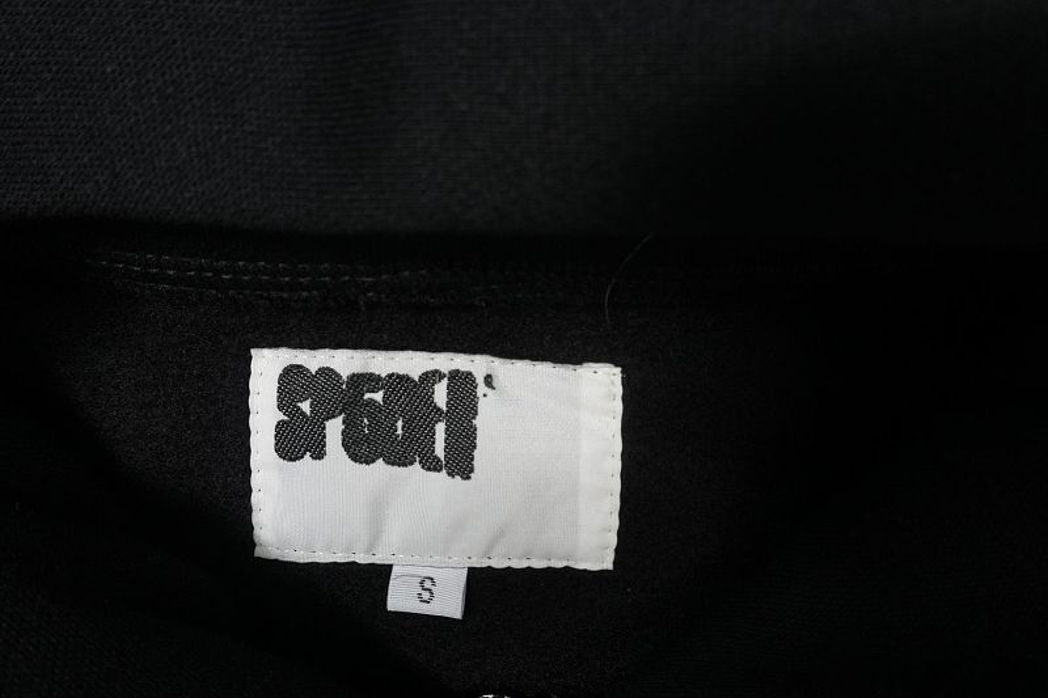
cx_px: 524
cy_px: 349
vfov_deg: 53.1
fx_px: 698
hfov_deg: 73.8
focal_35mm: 24
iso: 1600
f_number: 10
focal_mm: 16
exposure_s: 1/100
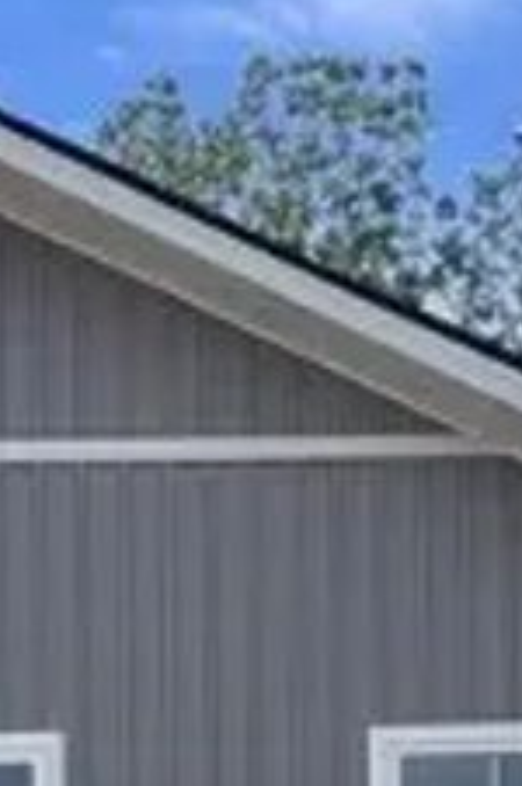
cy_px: 1497
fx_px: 3294
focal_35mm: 151
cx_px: -115
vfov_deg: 12.3
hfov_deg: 8.9
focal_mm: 6.86
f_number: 1.78
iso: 80
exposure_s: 1/4348
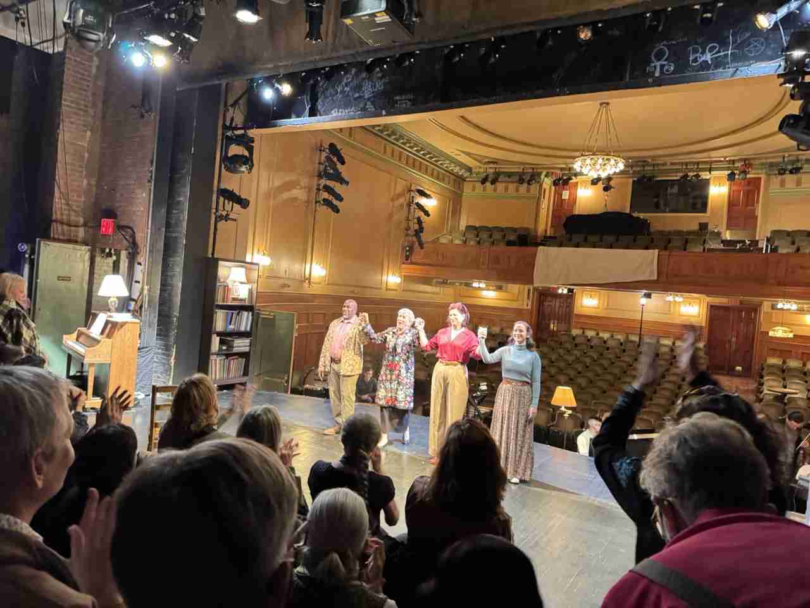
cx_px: 405
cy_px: 304
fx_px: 562
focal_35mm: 24
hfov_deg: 71.6
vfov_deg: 56.8
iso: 1250
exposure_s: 1/30
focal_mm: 6.76
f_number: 1.78
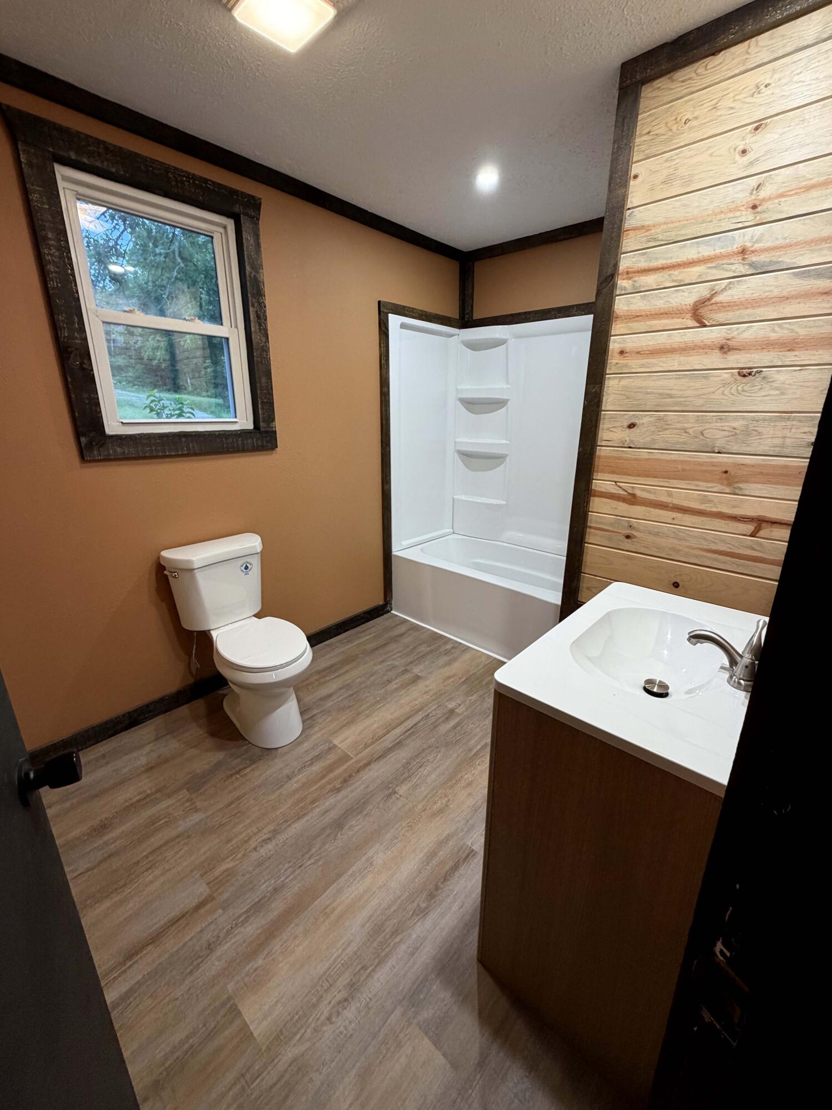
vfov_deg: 102.1
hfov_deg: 85.6
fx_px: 449
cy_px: 555
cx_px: 416
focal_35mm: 14
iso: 250
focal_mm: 2.22
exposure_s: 1/60
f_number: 2.2
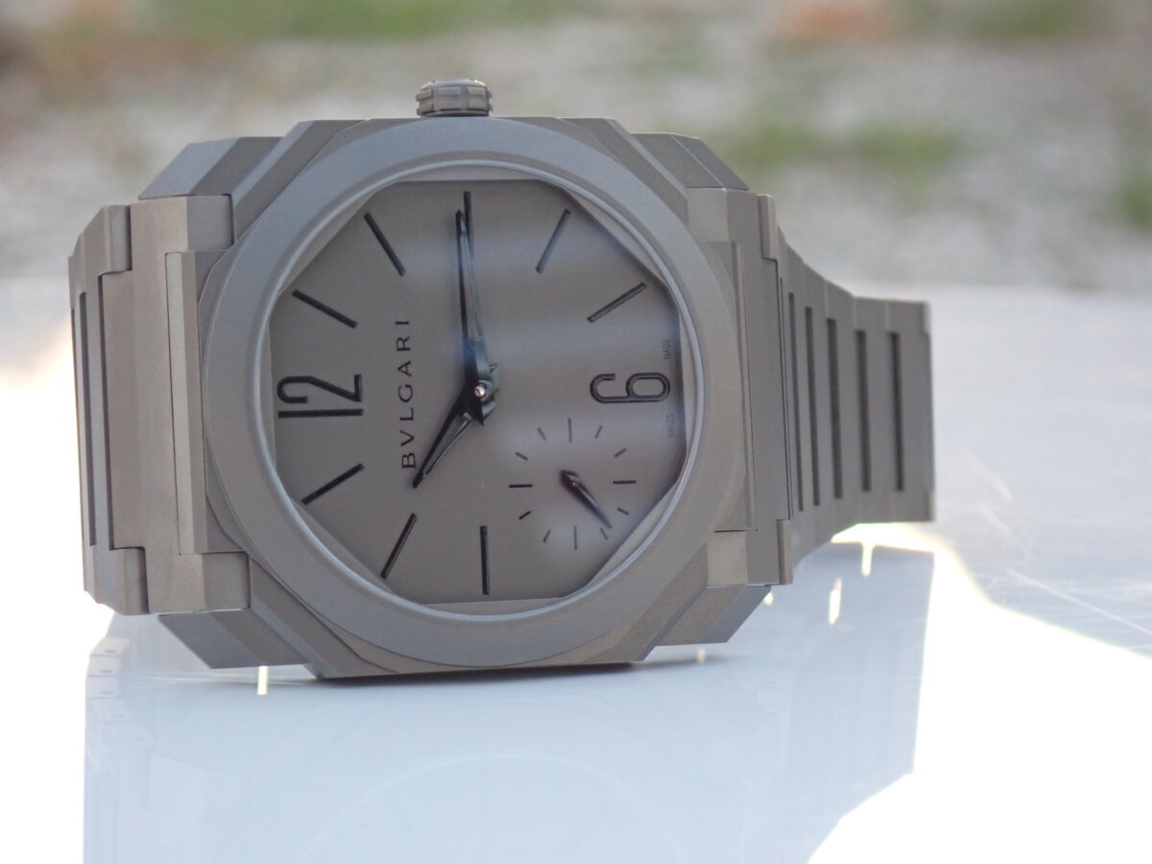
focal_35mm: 100
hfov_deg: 19.6
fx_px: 3328
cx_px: 576
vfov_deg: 14.8
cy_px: 432
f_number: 4.9
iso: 400
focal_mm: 18
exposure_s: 1/100
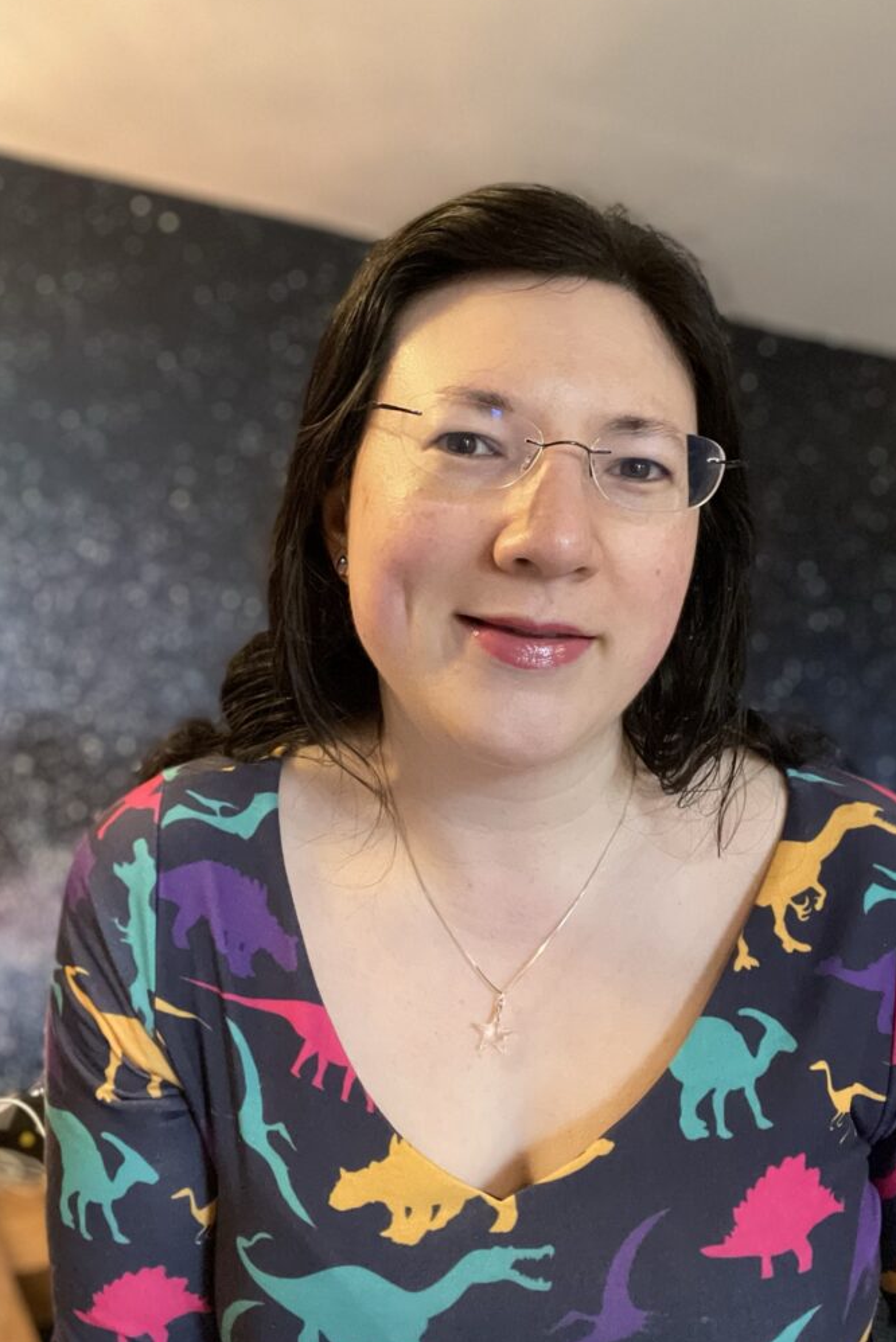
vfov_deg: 58.7
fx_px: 1194
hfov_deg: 41.1
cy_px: 668
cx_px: 491
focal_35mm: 32
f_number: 2.2
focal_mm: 2.71
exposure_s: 1/29
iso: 640
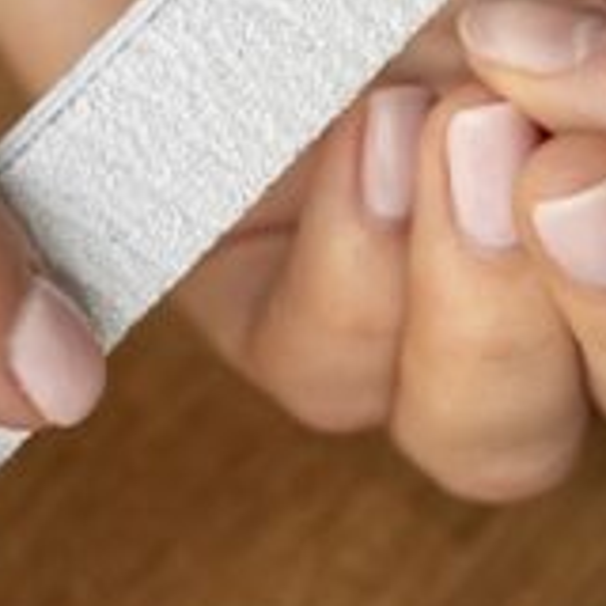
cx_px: 936
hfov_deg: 6.4
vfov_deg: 6.4
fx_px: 5367
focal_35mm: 271
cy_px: 555
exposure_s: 1/125
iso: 800
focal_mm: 50
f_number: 3.5
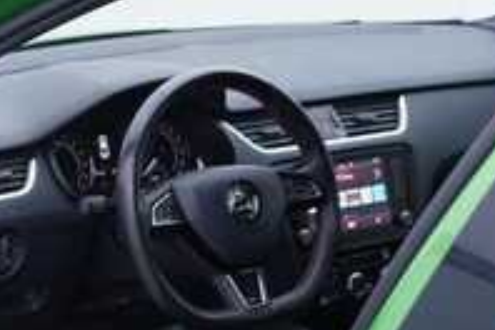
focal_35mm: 100
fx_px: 1375
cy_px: 454
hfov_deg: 19.0
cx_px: -140
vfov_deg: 13.1
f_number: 2.8
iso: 125
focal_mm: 24
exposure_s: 1/40
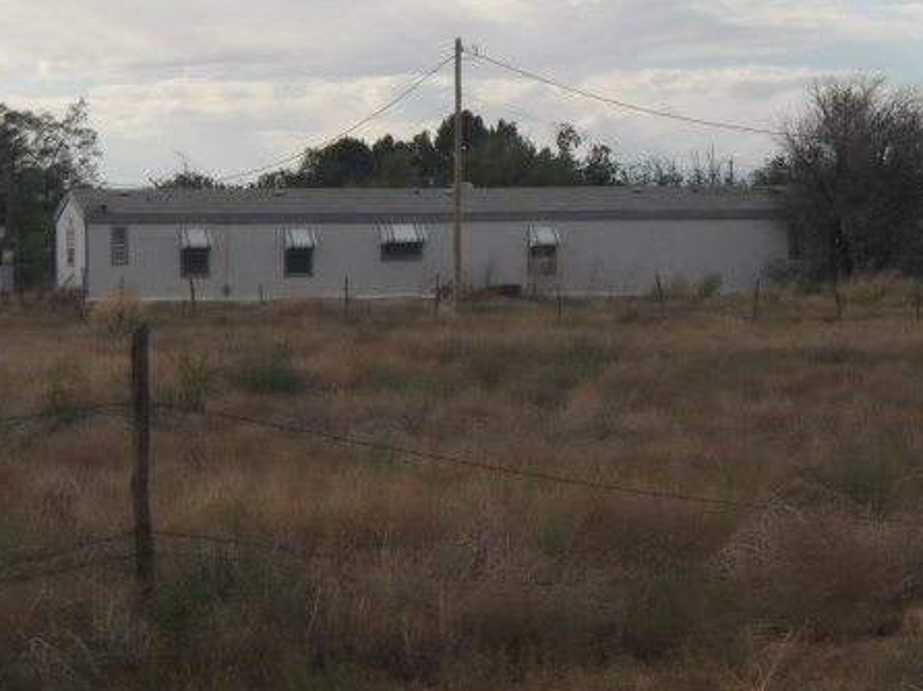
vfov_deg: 9.6
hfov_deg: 12.7
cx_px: 472
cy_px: 201
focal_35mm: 155
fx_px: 4131
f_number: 23.2
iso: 285
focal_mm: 19.6
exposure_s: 1/60
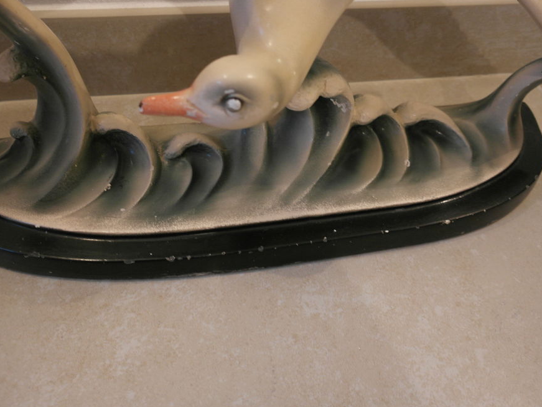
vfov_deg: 44.2
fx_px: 501
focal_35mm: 32
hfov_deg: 56.8
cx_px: 259
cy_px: 204
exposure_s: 1/20
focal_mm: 19
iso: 800
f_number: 3.5
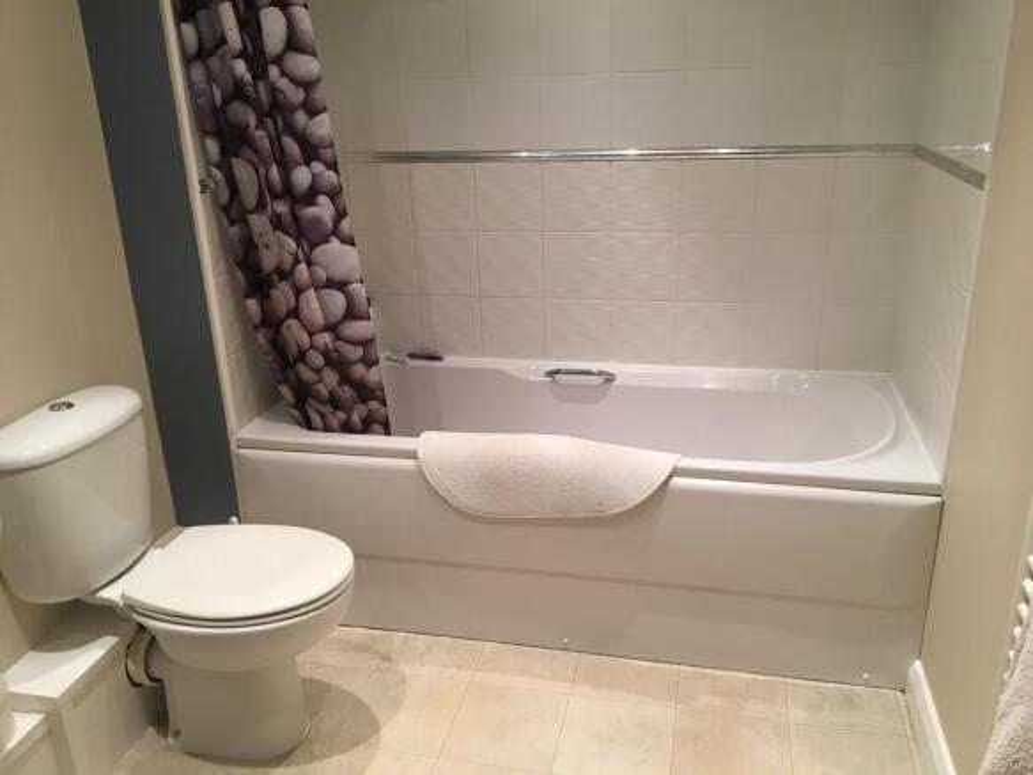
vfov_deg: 48.2
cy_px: 388
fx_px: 865
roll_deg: +2.6
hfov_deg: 61.7
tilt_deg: -19.8
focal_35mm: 29
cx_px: 516
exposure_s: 1/33
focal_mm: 4.15
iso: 80
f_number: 2.2
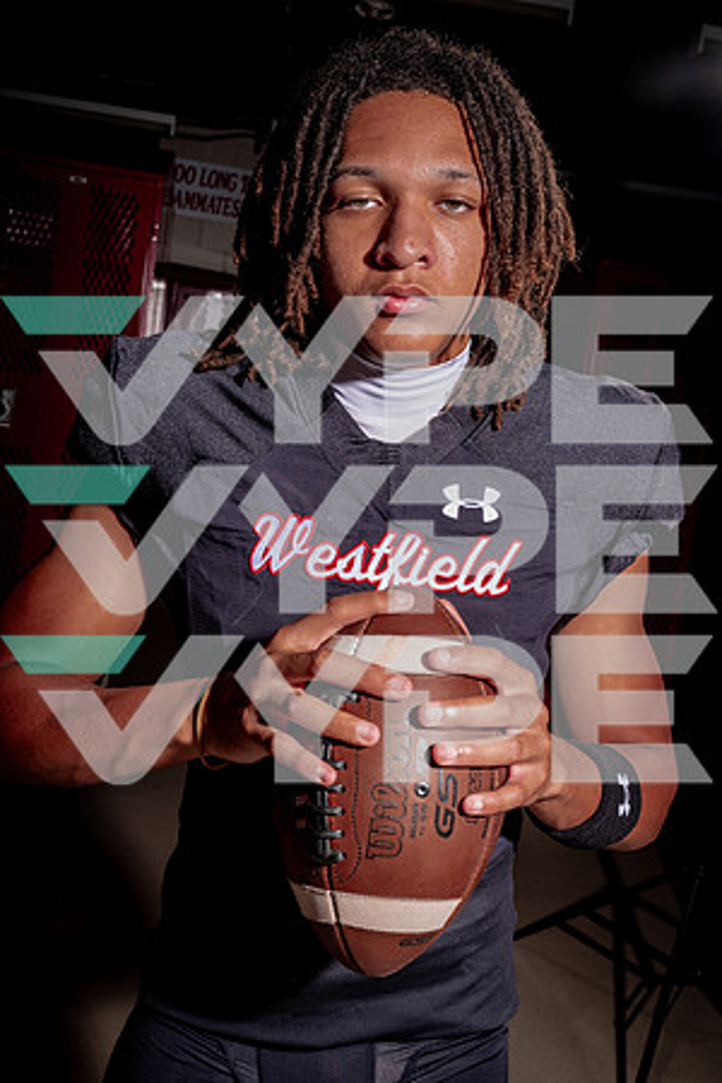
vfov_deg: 47.4
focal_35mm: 41
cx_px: 361
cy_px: 542
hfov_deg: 32.6
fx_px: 1233
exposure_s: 1/250
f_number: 11
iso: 100
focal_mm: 41
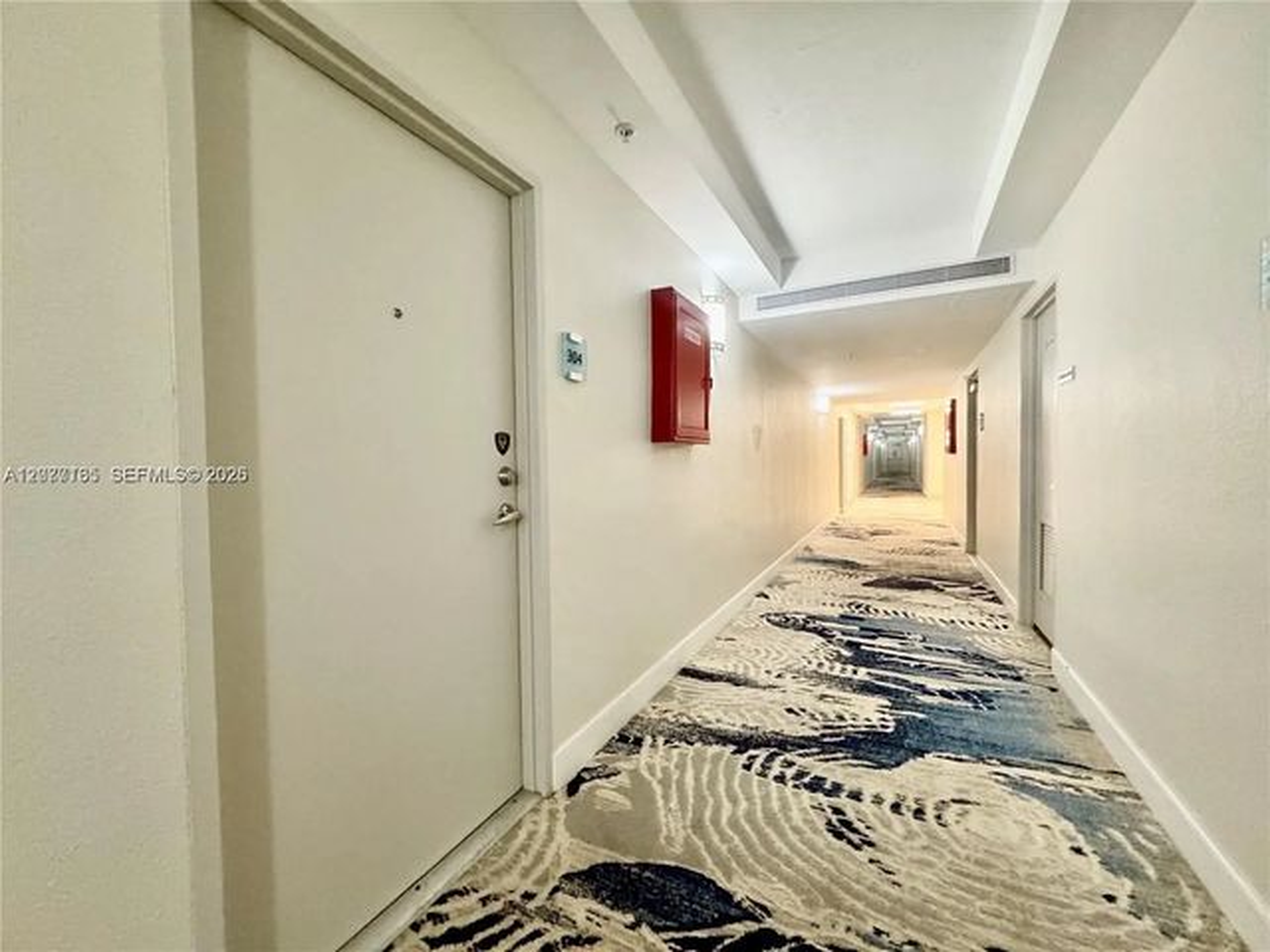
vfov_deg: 85.7
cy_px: 476
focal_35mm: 14
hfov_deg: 102.1
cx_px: 635
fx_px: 514
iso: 800
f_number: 2.2
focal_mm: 2.22
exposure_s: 1/60
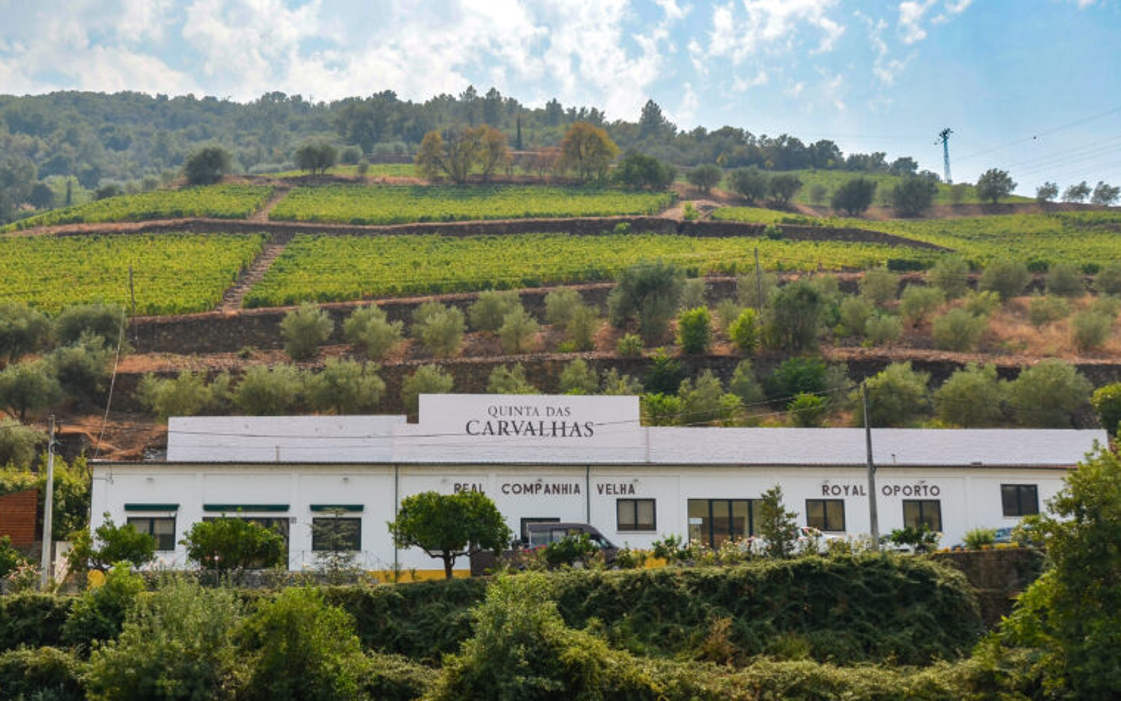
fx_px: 1130
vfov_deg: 34.1
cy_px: 472
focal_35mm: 37
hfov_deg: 52.6
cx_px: 479
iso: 100
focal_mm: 18
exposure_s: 1/500
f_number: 7.1
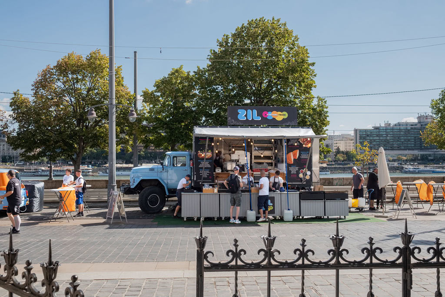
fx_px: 433
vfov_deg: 37.9
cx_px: 222
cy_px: 148
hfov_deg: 54.4
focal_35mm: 35
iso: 640
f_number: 9
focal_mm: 23
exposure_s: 1/500
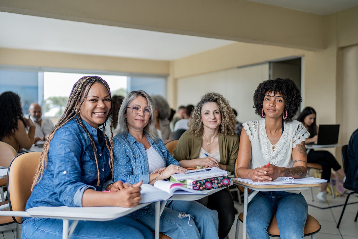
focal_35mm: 35
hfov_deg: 54.4
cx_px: 179
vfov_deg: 37.8
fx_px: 348
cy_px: 120
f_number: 1.4
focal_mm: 35
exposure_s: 1/250
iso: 125
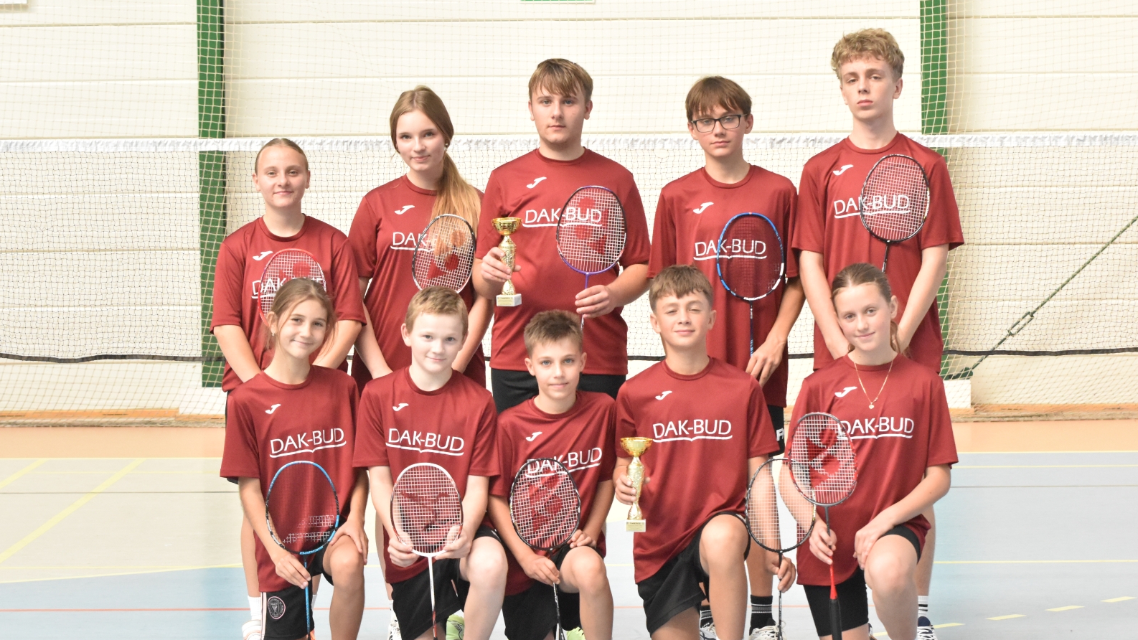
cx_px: 570
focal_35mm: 130
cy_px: 356
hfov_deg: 16.5
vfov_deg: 9.3
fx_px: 3923
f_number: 7.1
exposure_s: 1/800
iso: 5000
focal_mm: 82
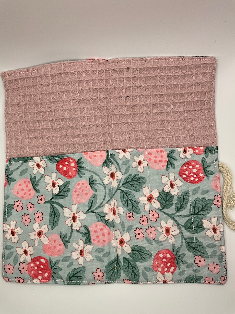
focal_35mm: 29
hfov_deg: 48.2
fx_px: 262
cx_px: 118
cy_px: 157
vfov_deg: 61.7
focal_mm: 3
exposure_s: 1/248
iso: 25
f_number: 1.8
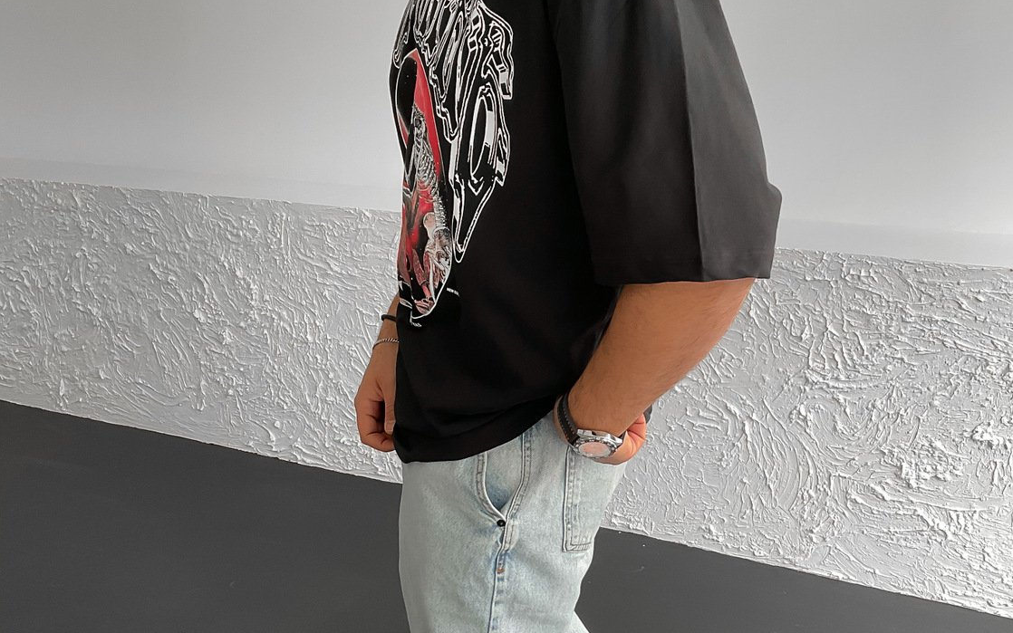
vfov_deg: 29.1
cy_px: 408
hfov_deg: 45.2
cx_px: 543
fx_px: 1215
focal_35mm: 44
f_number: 1.8
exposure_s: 1/120
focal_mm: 3
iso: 32
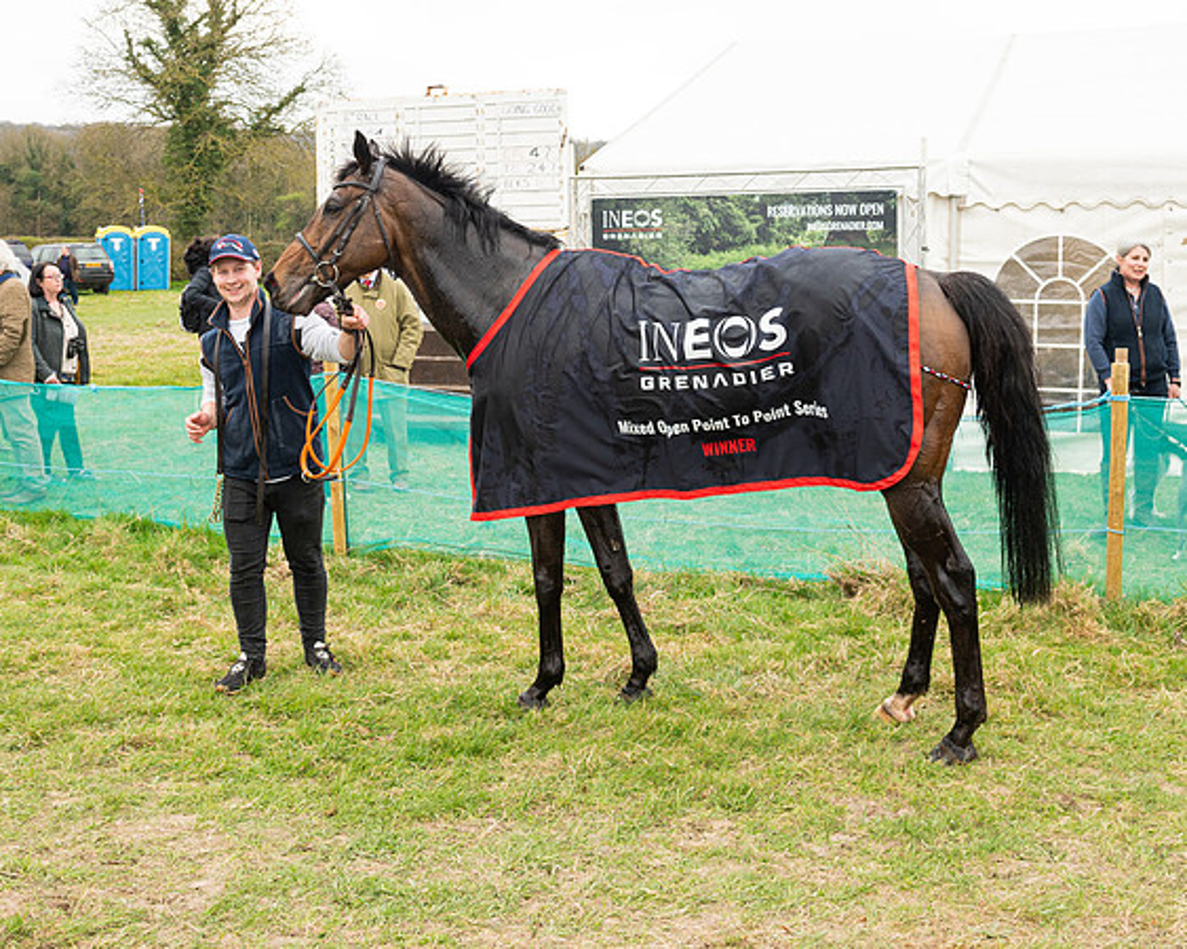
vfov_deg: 35.9
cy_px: 351
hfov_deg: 44.4
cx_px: 571
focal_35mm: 41
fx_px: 1454
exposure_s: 1/250
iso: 400
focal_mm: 27
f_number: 5
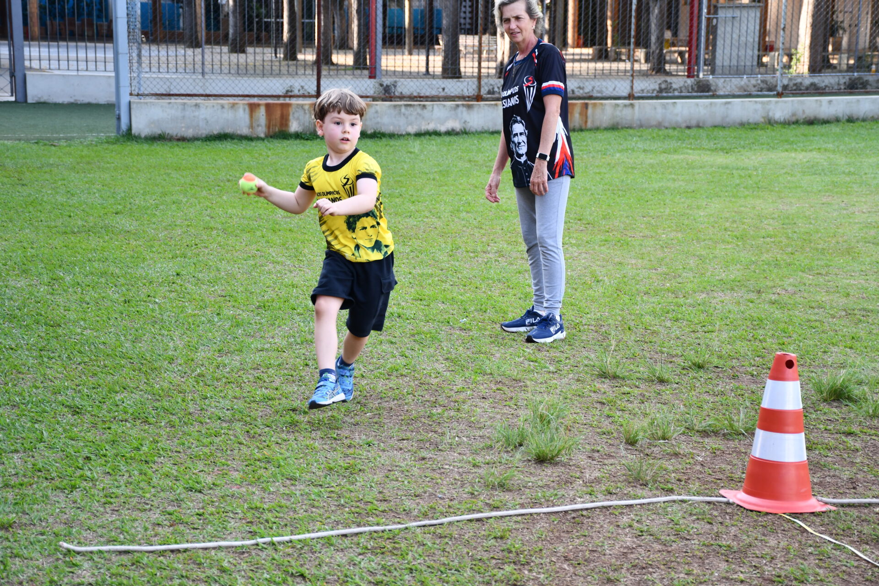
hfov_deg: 26.0
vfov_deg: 17.5
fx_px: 1904
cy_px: 293
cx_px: 440
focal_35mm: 78
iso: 400
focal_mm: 52
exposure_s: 1/250
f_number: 5.6
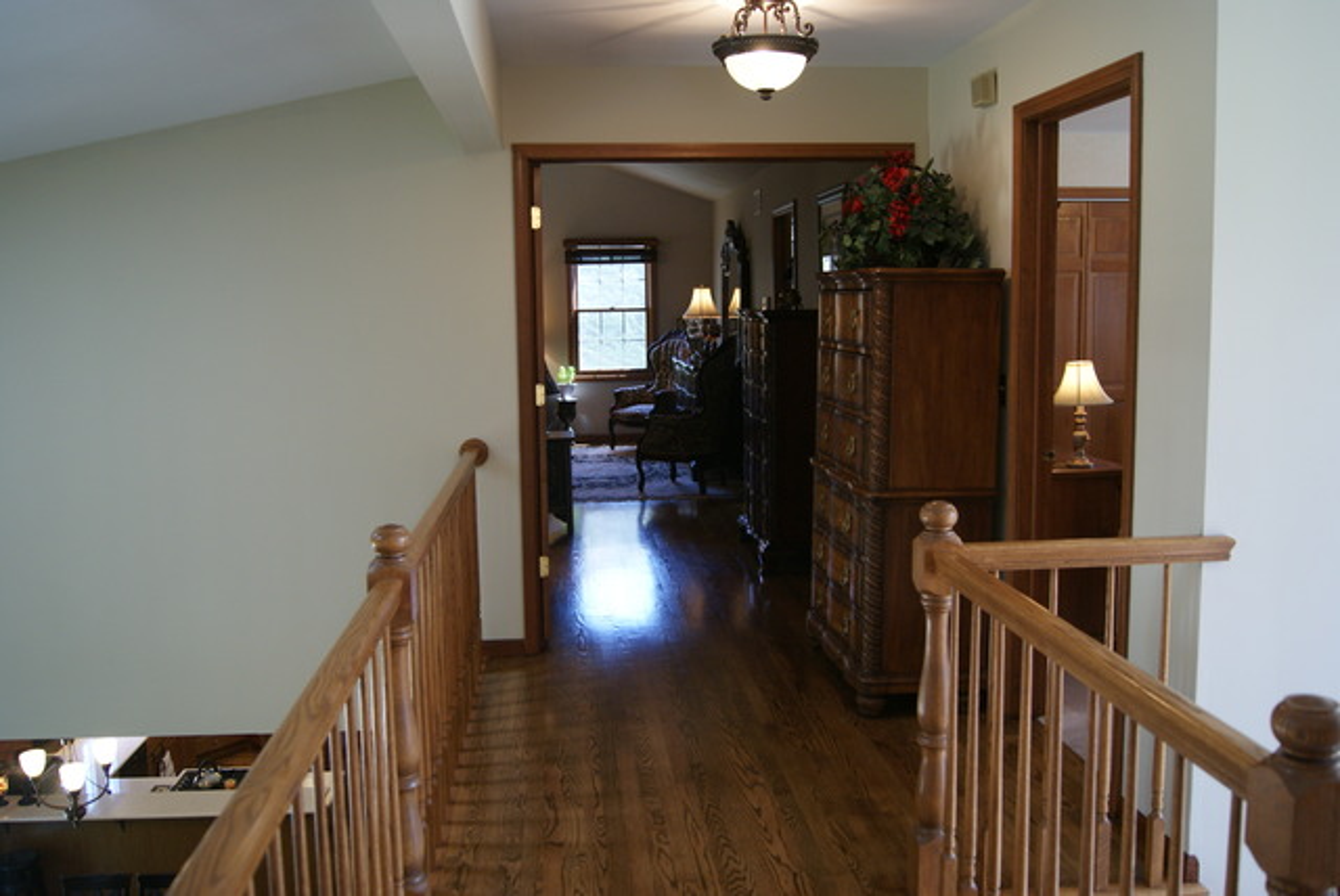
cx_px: 670
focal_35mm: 30
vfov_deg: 43.7
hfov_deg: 61.9
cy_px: 448
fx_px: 1118
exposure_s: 1/40
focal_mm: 20
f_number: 4
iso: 250
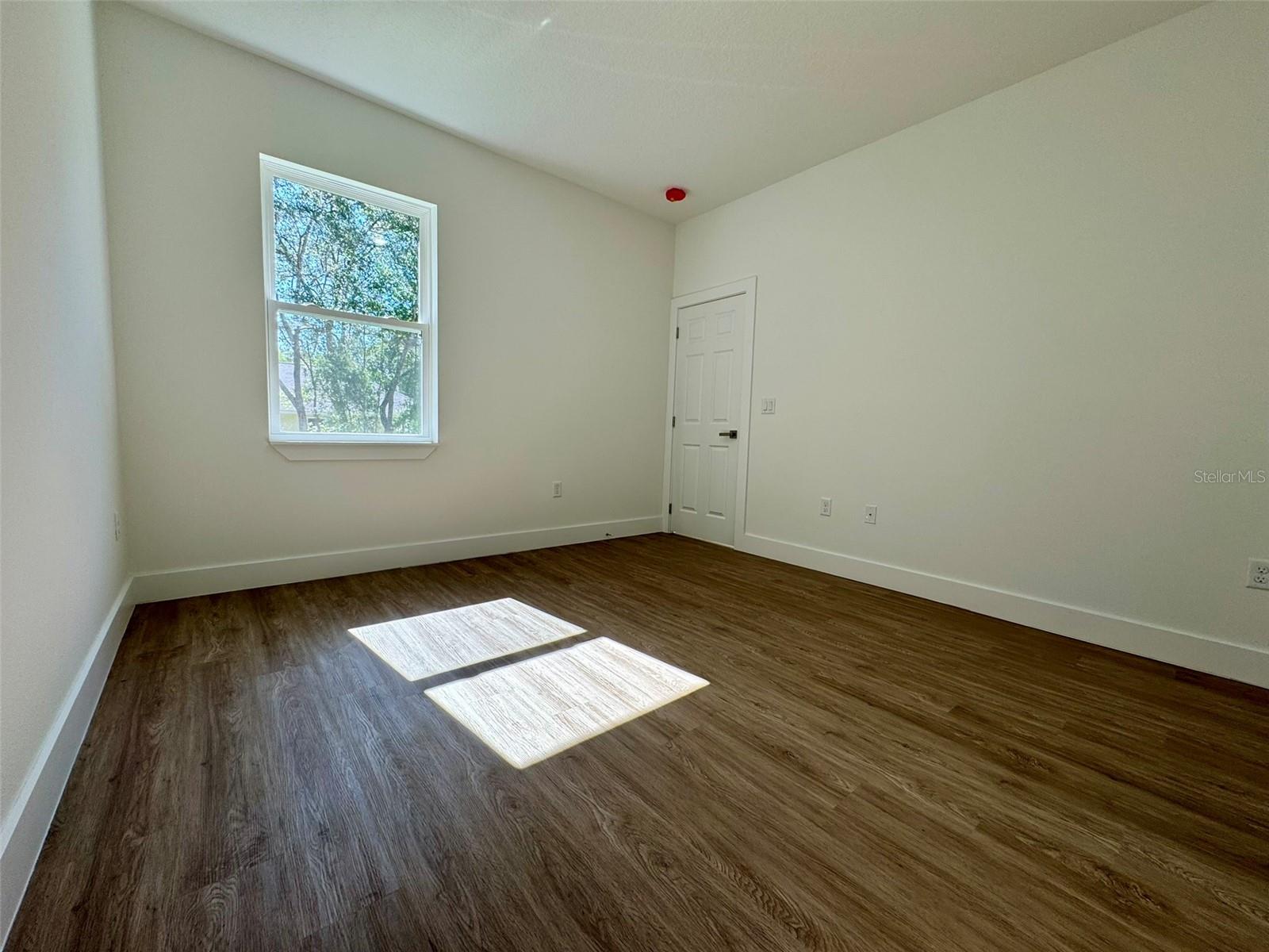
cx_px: 634
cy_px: 476
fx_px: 513
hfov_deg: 102.1
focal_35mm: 14
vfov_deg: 85.7
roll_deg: -2.0
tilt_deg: -5.1
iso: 50
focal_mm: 2.22
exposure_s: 1/120
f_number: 2.2
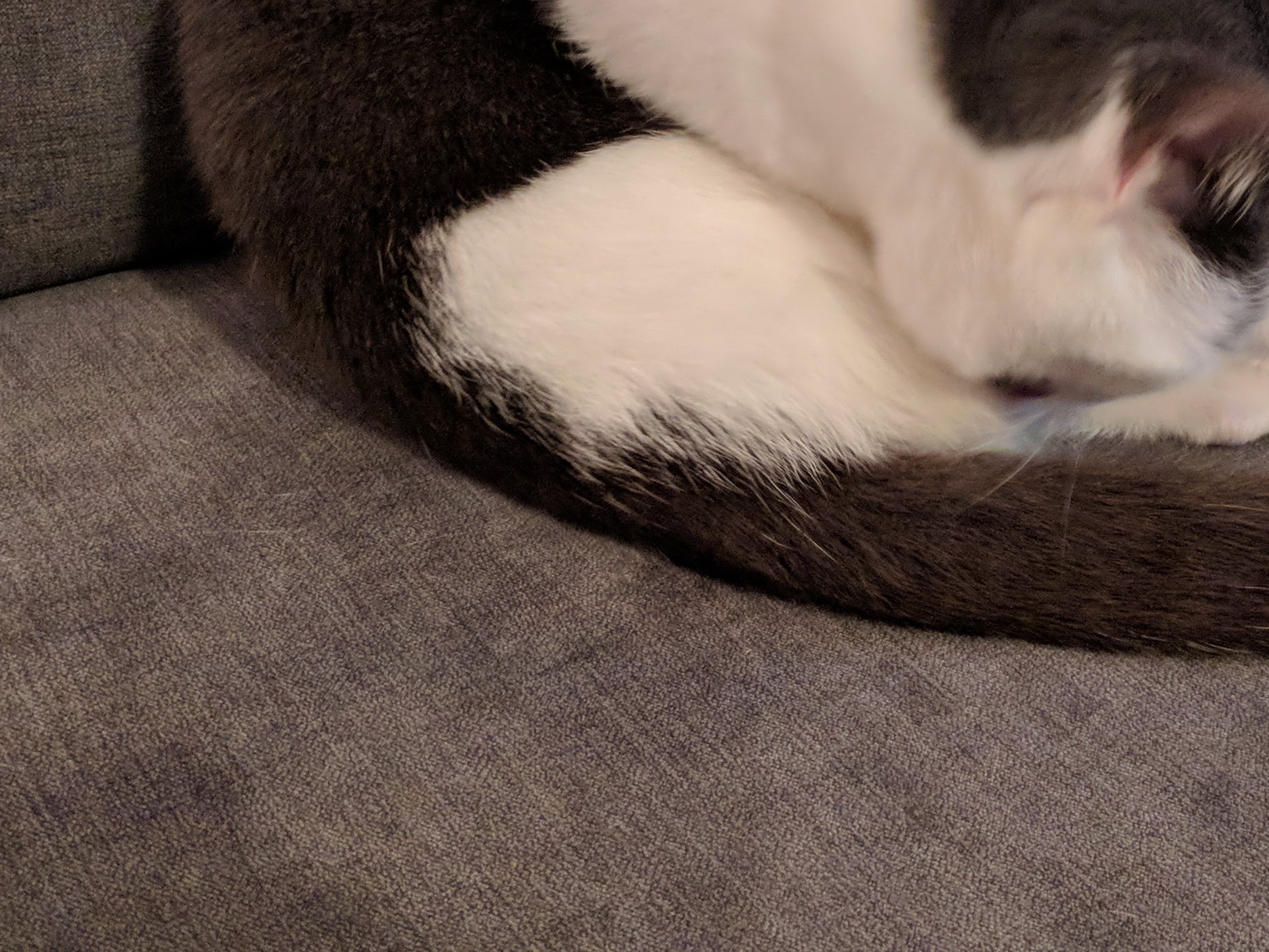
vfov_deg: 25.5
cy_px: 138
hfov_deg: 34.0
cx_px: 843
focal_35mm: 56
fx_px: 2053
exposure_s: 1/35
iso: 765
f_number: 2
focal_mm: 4.67
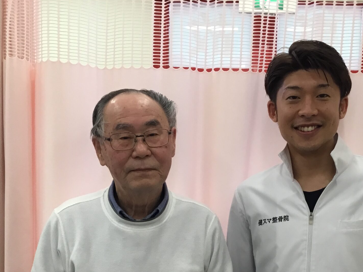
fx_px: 587
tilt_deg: -5.1
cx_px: 208
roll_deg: -1.2
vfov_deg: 25.3
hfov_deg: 34.3
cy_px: 243
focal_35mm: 56
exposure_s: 1/40
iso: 32
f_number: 2.4
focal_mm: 3.3
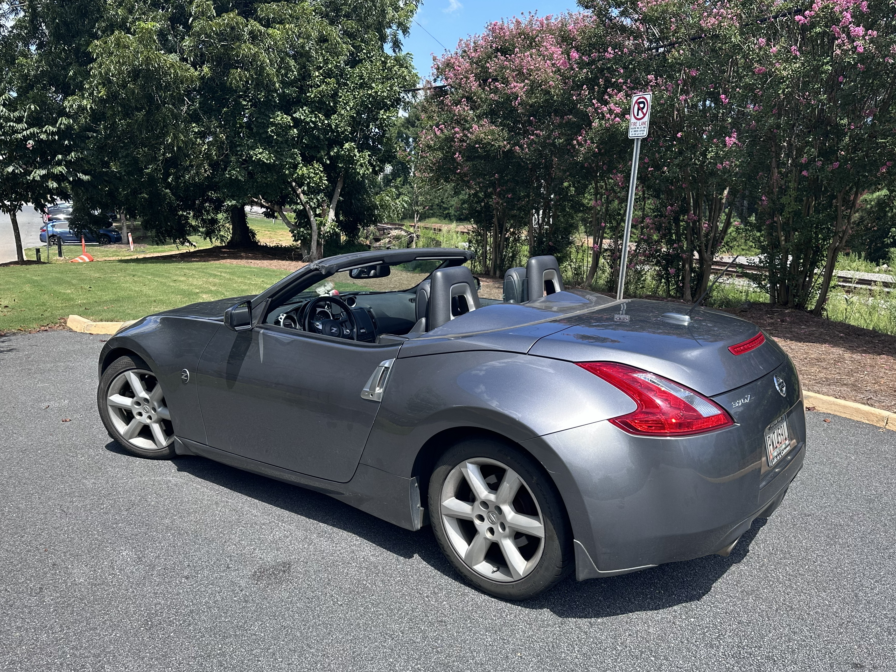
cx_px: 448
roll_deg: -2.2
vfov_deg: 49.7
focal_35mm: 28
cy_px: 373
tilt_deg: -12.1
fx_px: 725
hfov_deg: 63.4
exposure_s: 1/2299
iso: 80
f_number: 1.78
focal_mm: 6.86
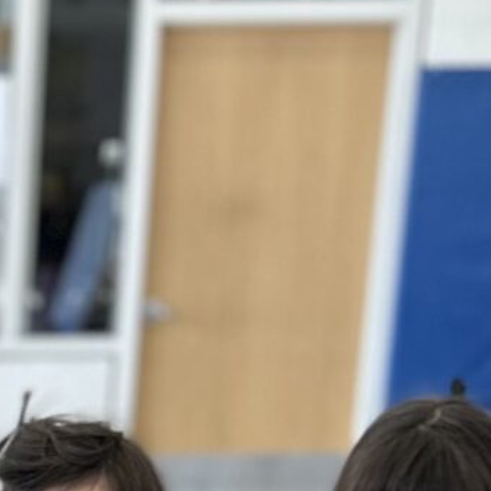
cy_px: 956
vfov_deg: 12.4
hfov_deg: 12.8
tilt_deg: -19.1
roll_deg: -0.1
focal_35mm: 126
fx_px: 2022
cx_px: -353
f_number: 1.78
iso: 80
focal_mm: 6.86
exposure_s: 1/259
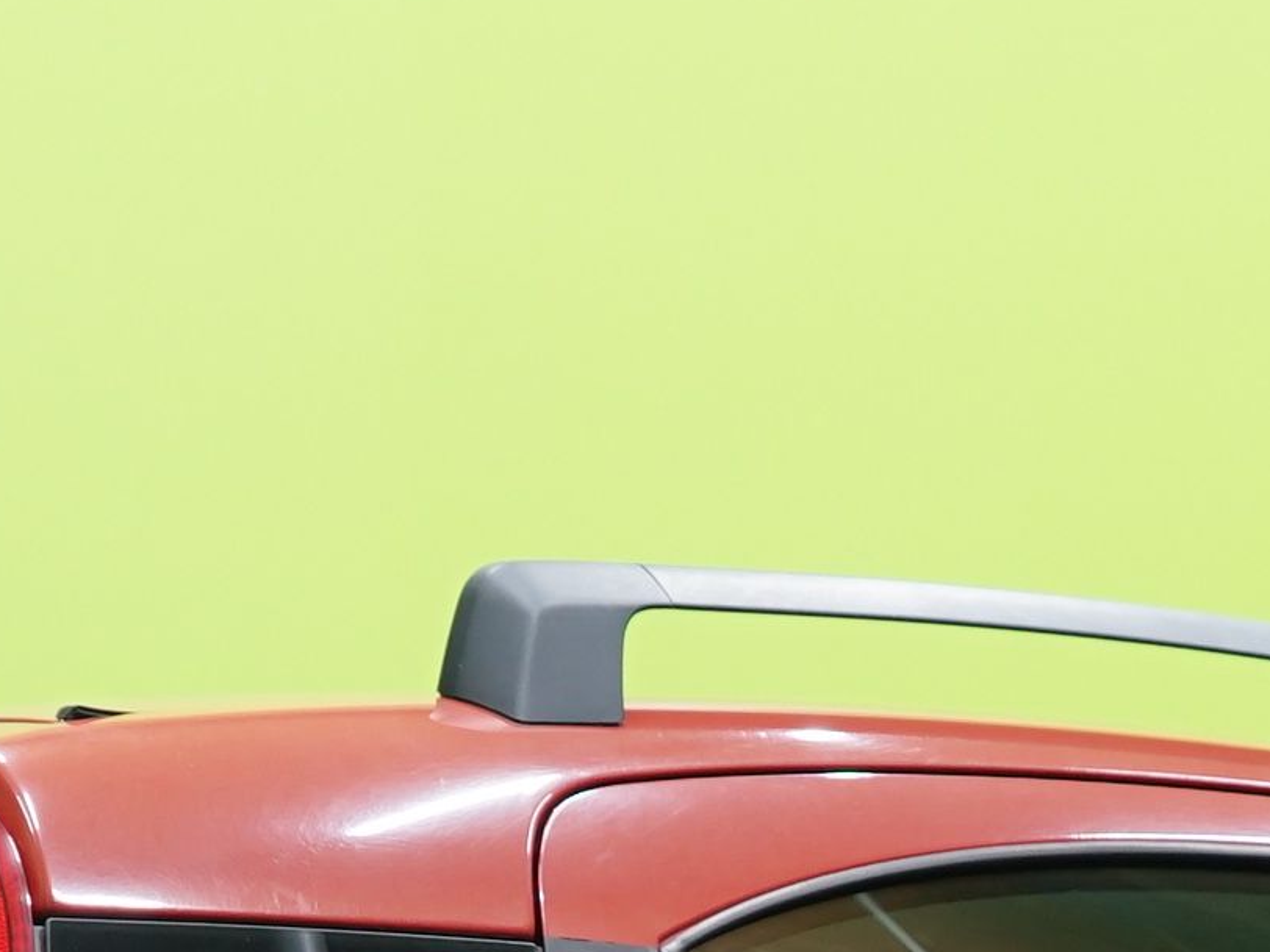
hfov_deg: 11.1
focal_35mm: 177
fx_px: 6494
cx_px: 1006
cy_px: 1727
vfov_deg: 8.1
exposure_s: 1/20
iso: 640
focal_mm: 38
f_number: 4.5
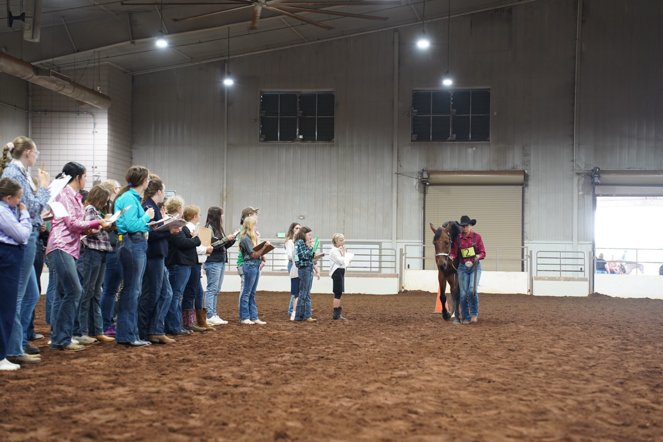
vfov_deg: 18.2
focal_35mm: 75
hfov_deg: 27.0
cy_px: 221
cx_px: 332
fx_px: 1381
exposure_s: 1/60
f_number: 4
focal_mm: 75
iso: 1600
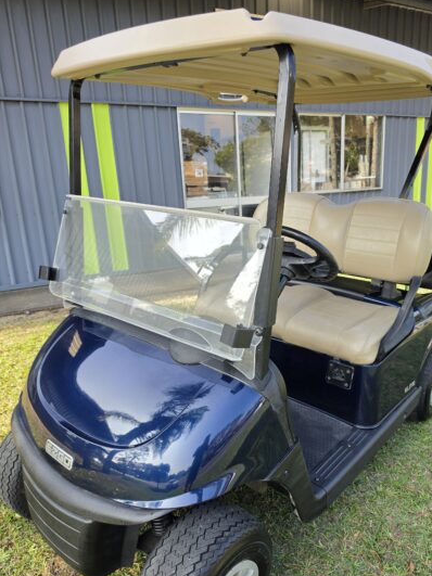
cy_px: 321
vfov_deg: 67.1
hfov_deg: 52.9
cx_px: 243
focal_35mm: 26
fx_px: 433
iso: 20
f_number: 1.4
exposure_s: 1/359
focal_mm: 6.5
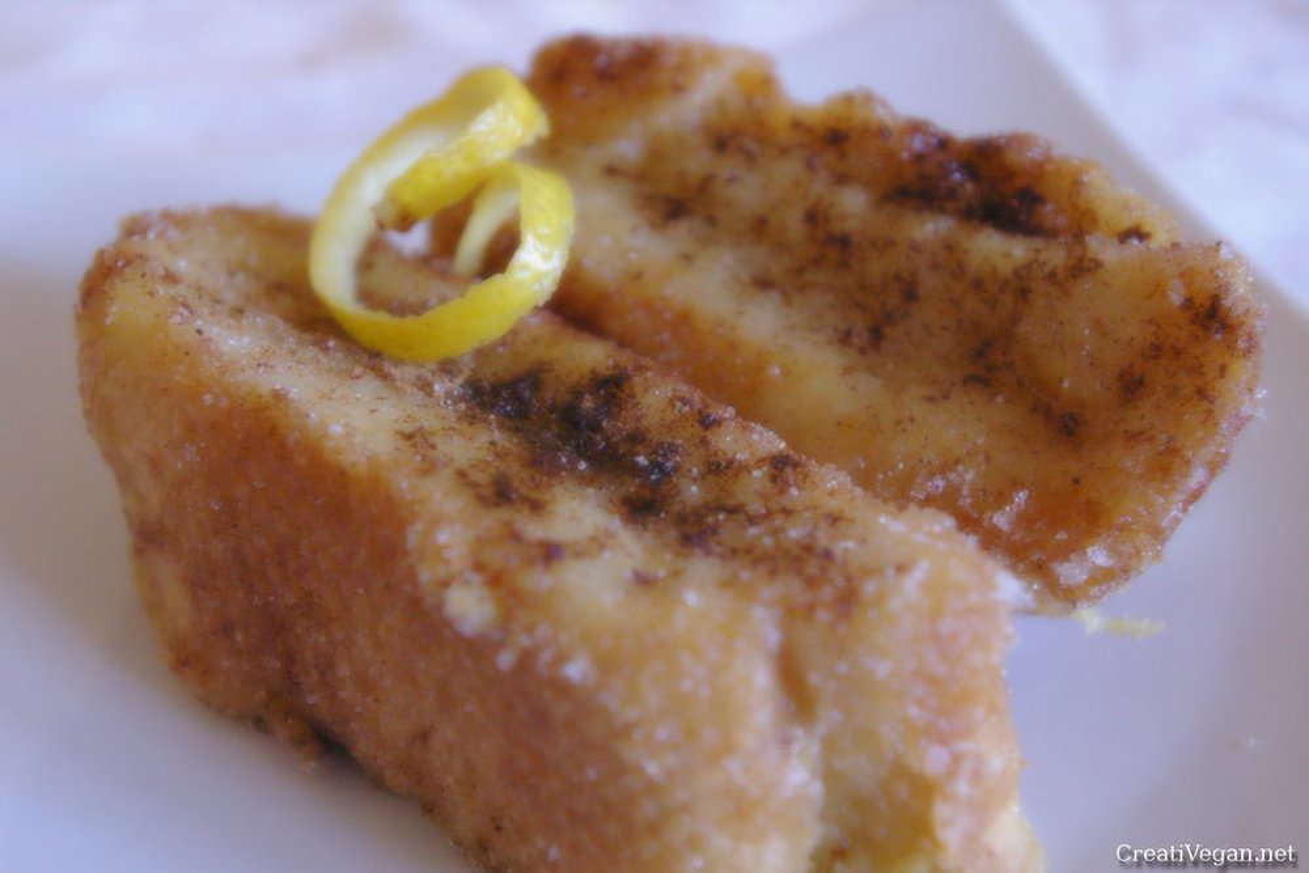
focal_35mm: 50
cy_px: 436
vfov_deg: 27.3
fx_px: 1800
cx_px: 654
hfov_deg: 40.0
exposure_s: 1/90
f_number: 5.6
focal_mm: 33
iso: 3200
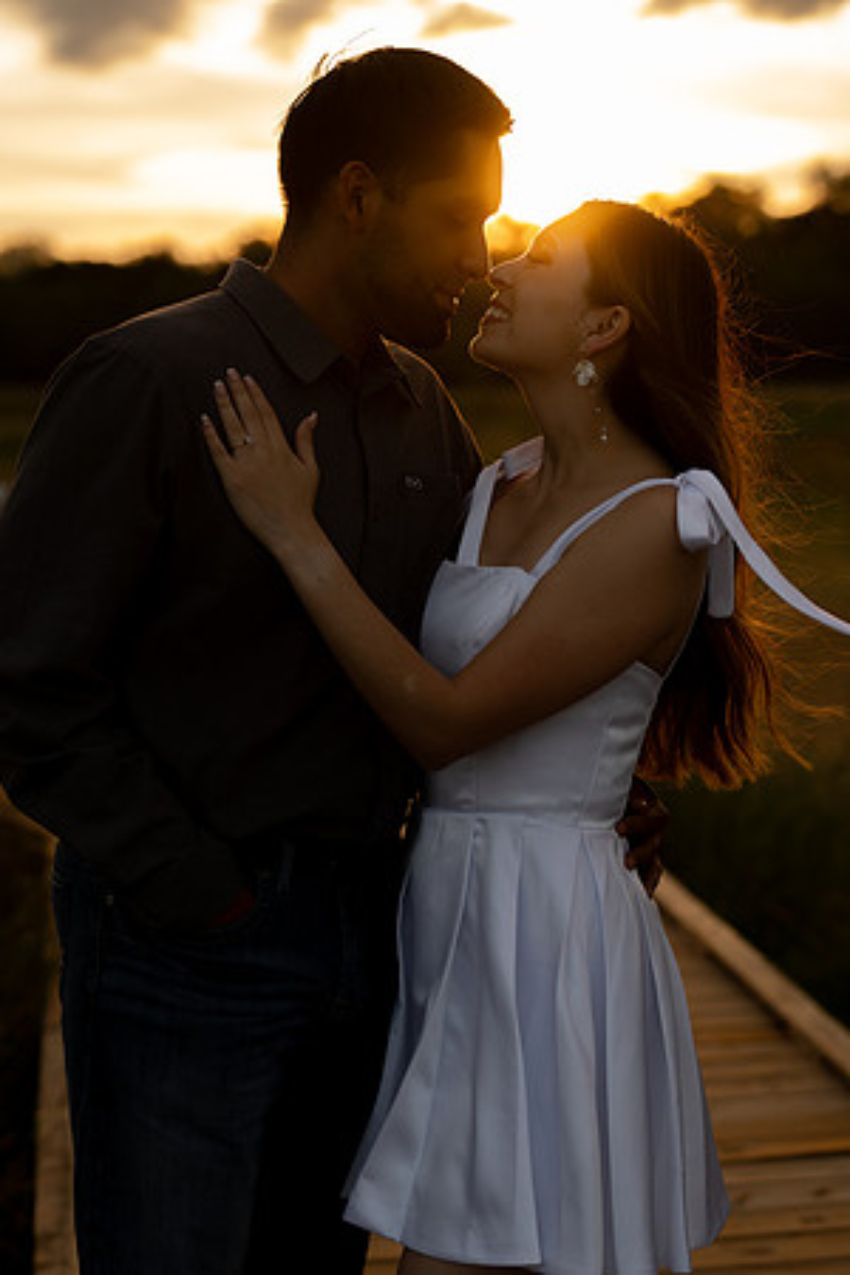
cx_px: 425
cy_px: 638
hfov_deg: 18.2
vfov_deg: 27.0
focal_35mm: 75
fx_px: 2656
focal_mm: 50
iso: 200
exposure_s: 1/640
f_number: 2
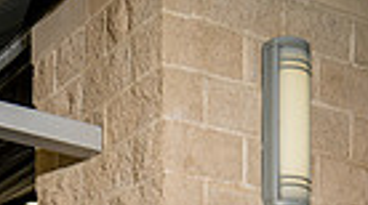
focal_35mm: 89
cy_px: 548
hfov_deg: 23.1
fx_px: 867
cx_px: 11
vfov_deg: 10.7
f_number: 7.1
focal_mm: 26
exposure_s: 1/250
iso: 100
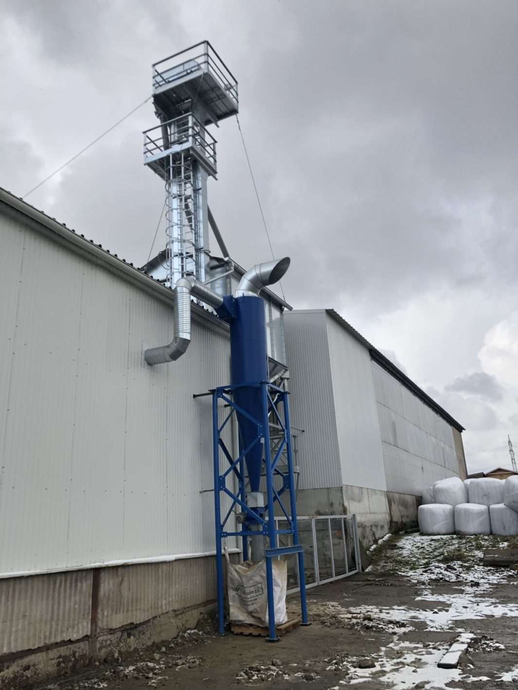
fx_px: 559
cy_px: 345
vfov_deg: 63.4
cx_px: 259
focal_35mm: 28
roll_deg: +1.5
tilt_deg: +18.6
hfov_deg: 49.7
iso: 20
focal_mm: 4
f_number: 1.8
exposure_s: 1/1043
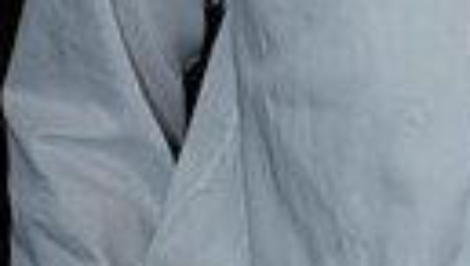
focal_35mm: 273
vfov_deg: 4.3
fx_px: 3407
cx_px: 543
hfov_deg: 7.8
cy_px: -466
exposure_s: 1/400
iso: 250
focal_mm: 50
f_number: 2.8
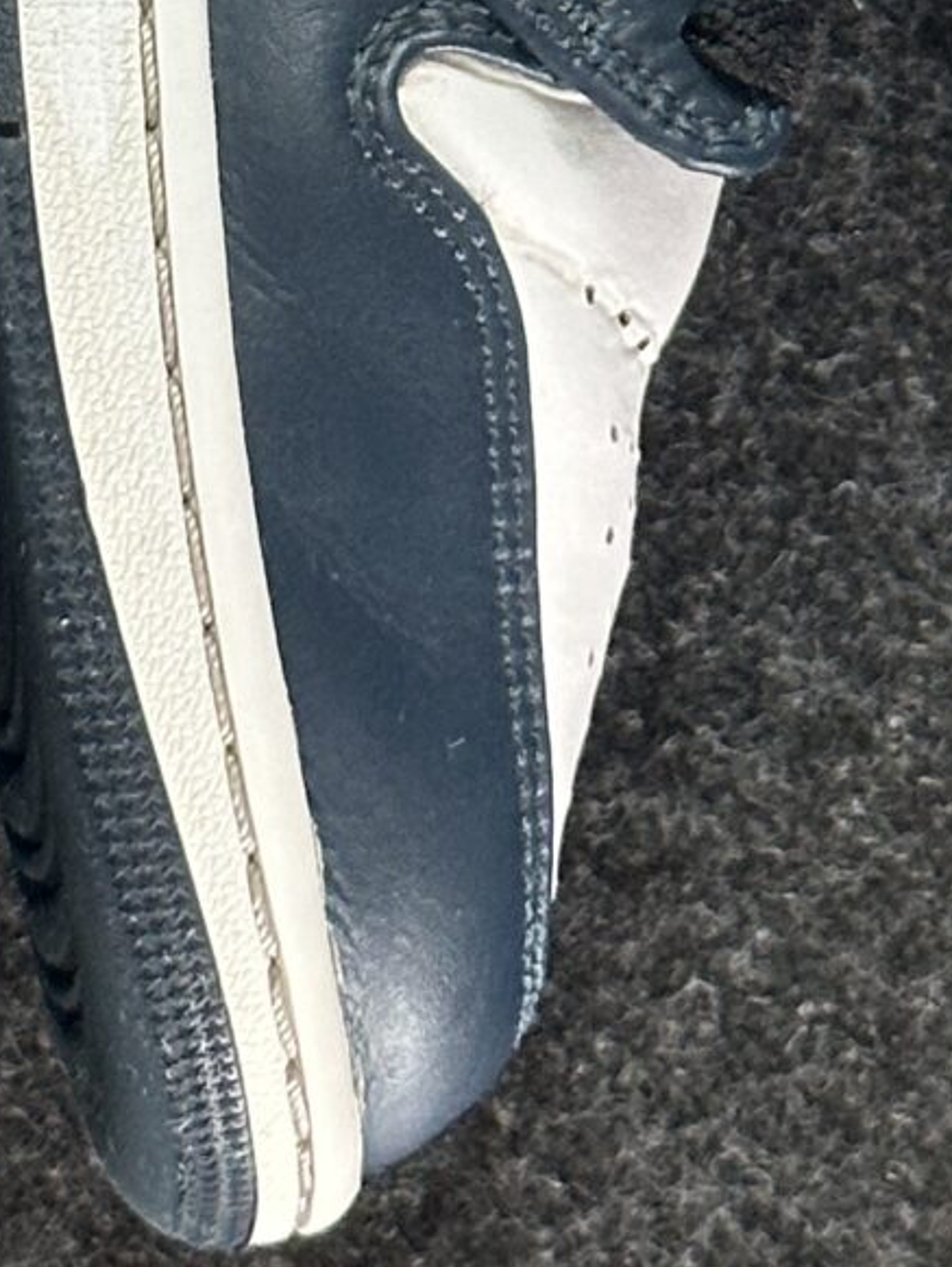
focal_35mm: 211
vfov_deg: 9.2
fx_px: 7731
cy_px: -579
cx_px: -65
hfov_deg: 7.0
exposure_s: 1/50
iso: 250
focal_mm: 6.86
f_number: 1.78
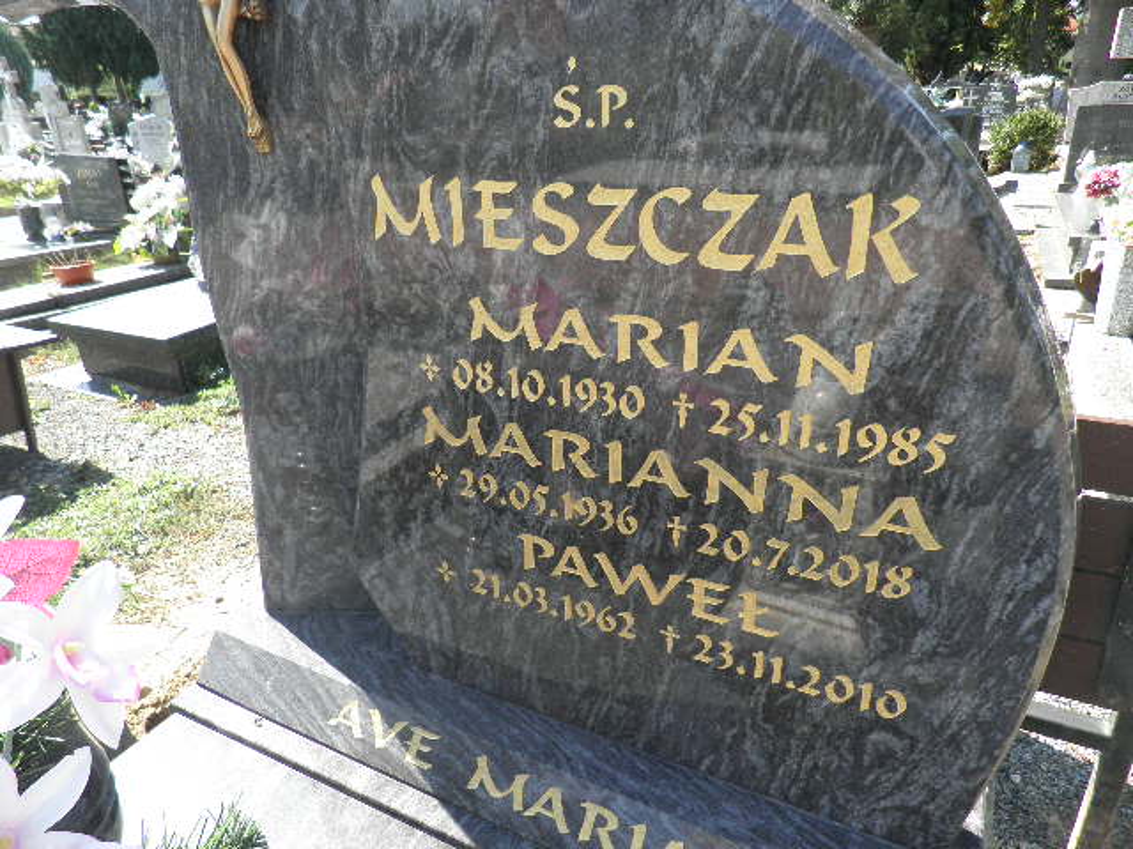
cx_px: 566
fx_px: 786
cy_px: 424
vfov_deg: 56.8
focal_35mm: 24
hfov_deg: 71.6
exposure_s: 1/200
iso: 64
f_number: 3.3
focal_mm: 4.3
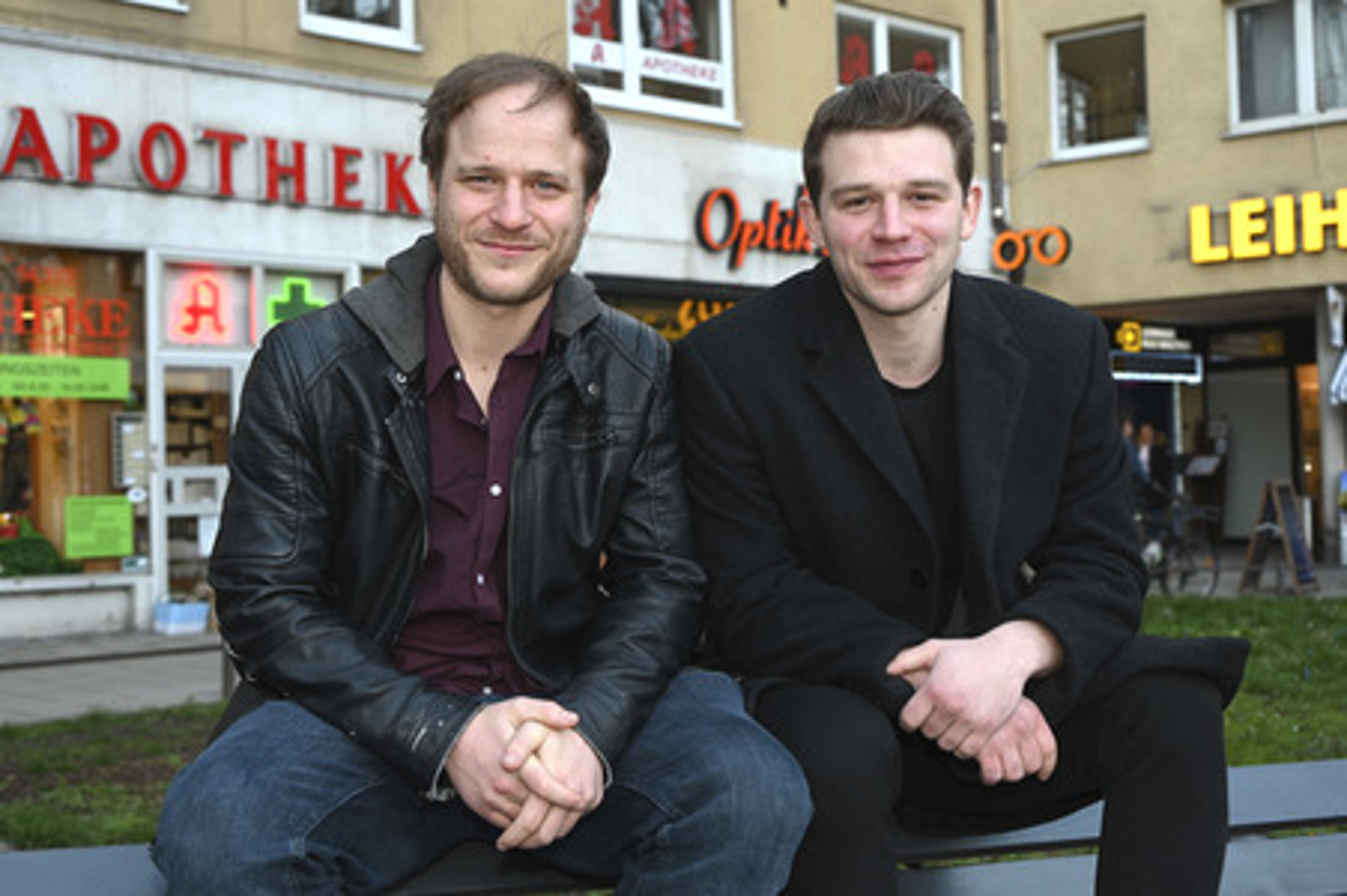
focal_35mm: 46
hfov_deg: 42.8
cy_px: 448
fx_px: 1720
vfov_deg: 29.2
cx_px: 674
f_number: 5.3
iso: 640
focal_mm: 46
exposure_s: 1/125
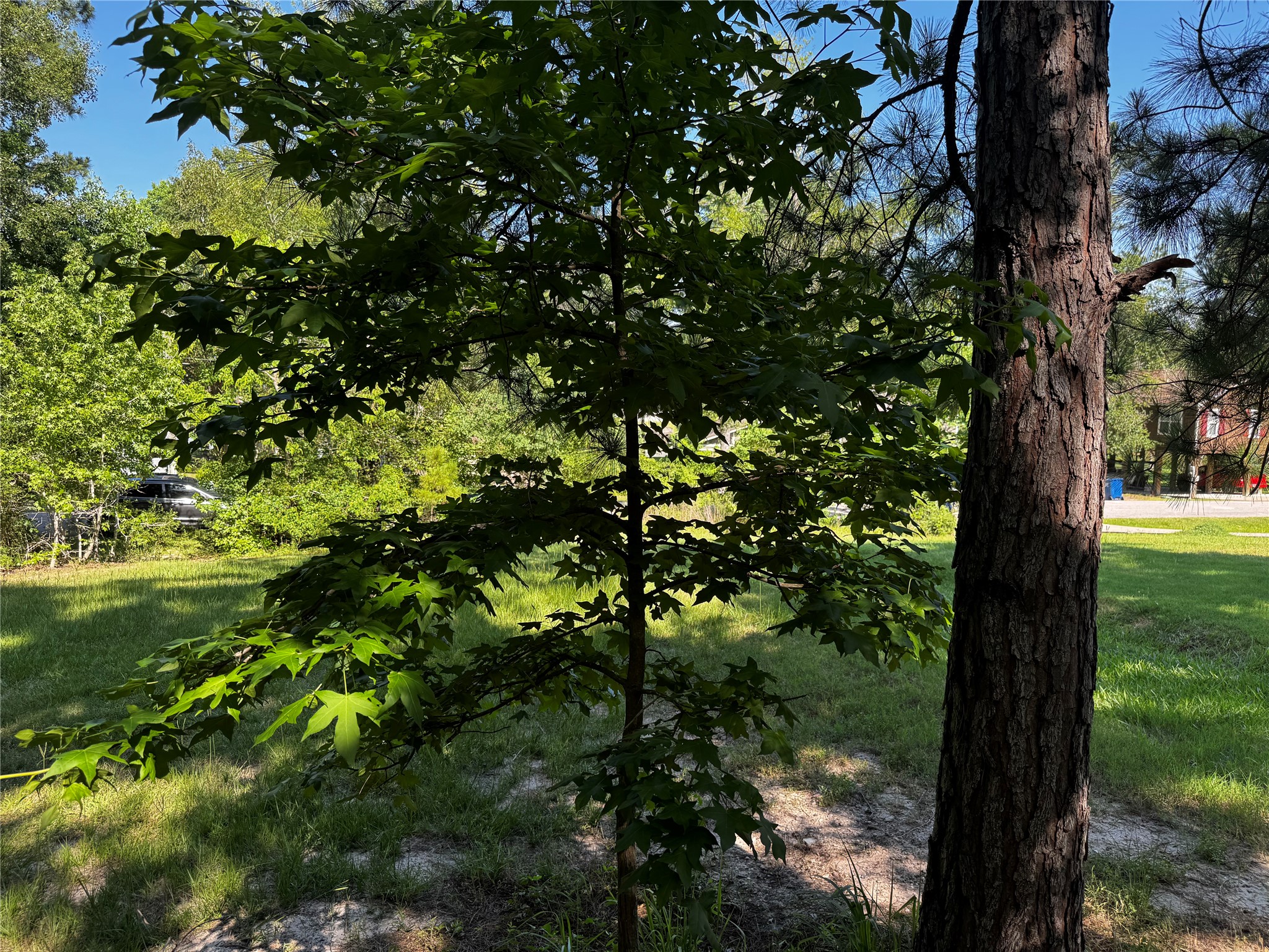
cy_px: 476
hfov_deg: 71.6
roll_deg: -1.3
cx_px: 634
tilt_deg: -7.2
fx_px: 880
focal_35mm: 24
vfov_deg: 56.8
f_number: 1.78
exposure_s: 1/457
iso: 80
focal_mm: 6.76
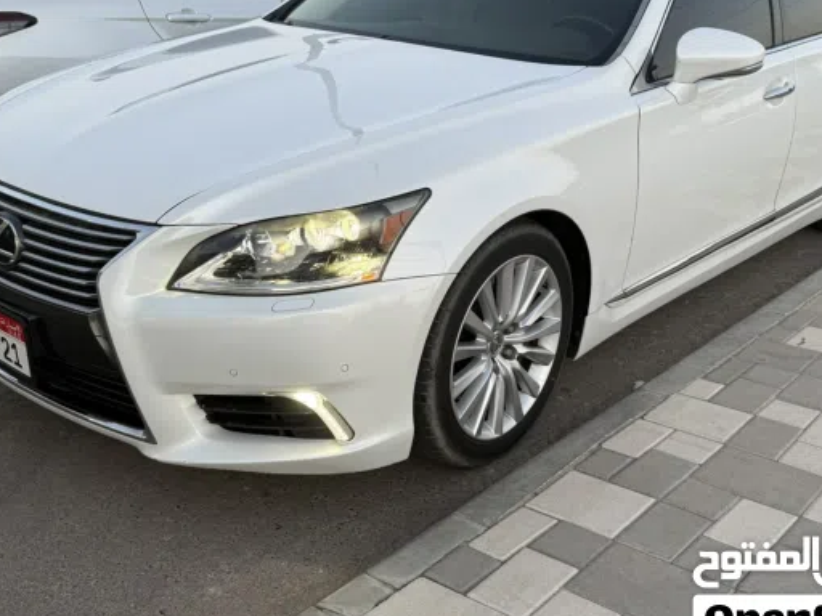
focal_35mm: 30
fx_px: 712
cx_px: 451
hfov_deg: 59.8
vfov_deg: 46.8
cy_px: 305
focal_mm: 6.76
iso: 80
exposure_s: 1/121
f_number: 1.78
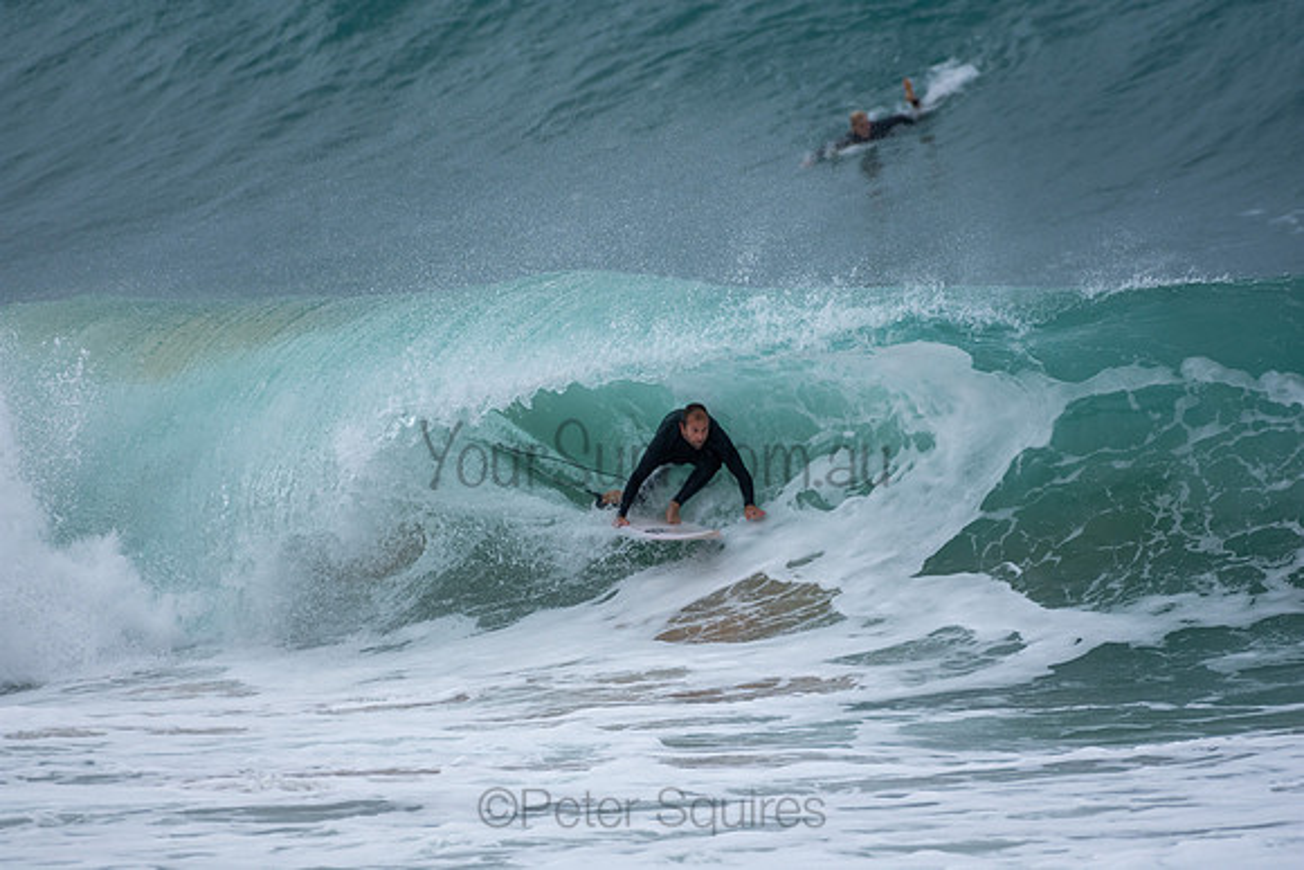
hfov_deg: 2.7
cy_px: 435
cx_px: 652
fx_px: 27172
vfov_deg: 1.8
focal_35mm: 750
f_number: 5.6
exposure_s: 1/1250
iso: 280
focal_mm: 500
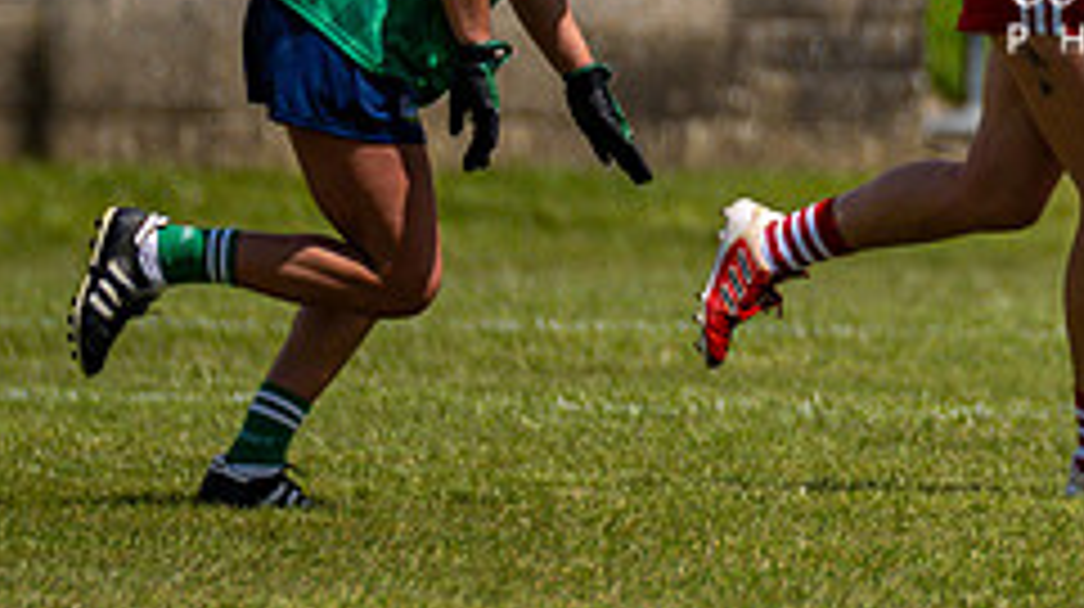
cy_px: 60
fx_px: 44336
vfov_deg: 0.8
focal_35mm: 1544
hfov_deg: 1.4
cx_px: 1619
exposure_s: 1/6400
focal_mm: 300
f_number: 2.8
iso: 125
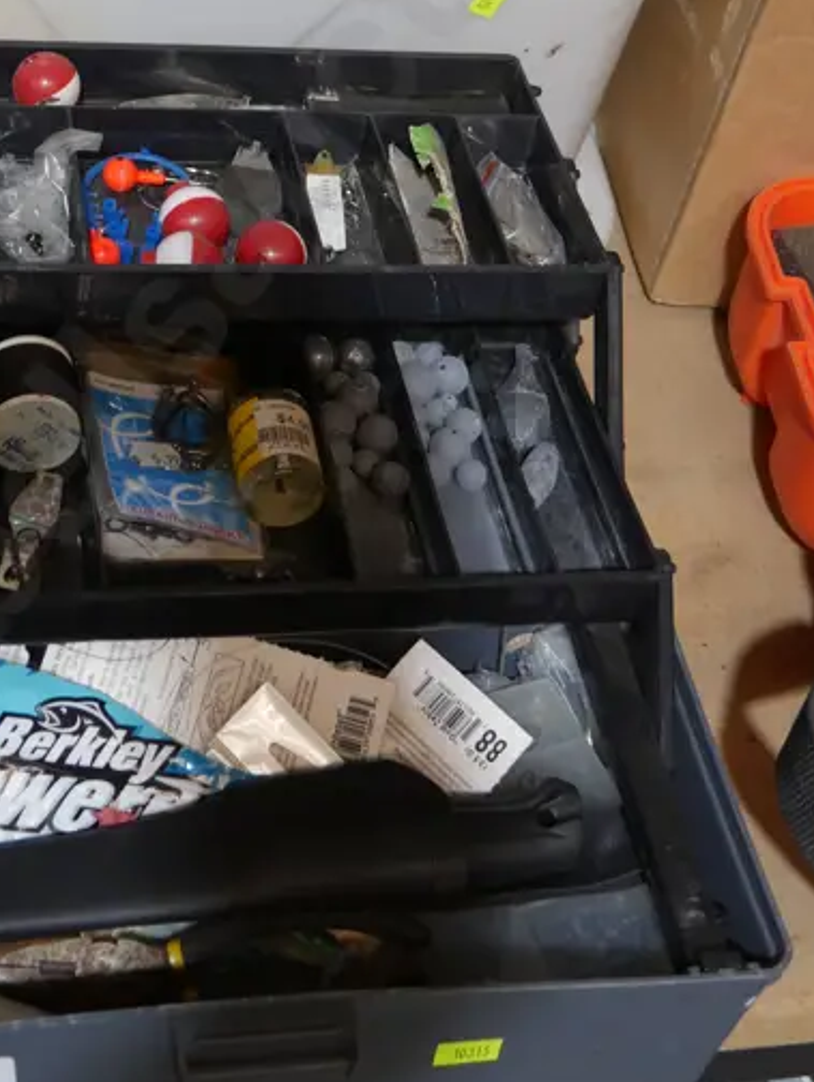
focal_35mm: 65
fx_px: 2035
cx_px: 310
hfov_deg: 22.6
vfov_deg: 28.8
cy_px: 144
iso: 400
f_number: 3.6
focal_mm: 16
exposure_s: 1/60
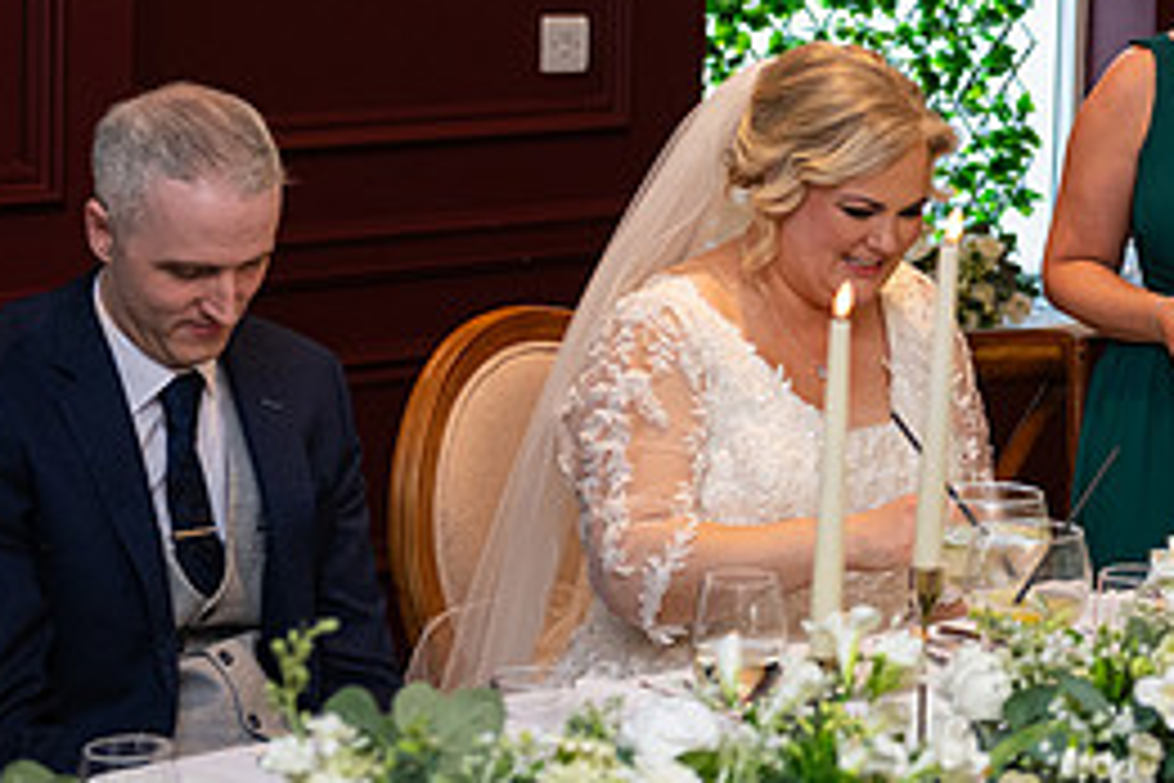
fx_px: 3978
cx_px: 1129
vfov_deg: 11.2
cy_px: 83
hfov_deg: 16.5
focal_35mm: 122
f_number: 3.5
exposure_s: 1/160
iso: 800
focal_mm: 55
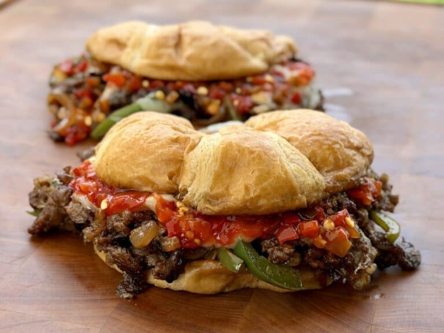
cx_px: 222
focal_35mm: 48
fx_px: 616
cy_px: 166
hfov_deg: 39.7
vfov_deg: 30.3
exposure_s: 1/1116
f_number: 1.78
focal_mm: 6.76
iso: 64
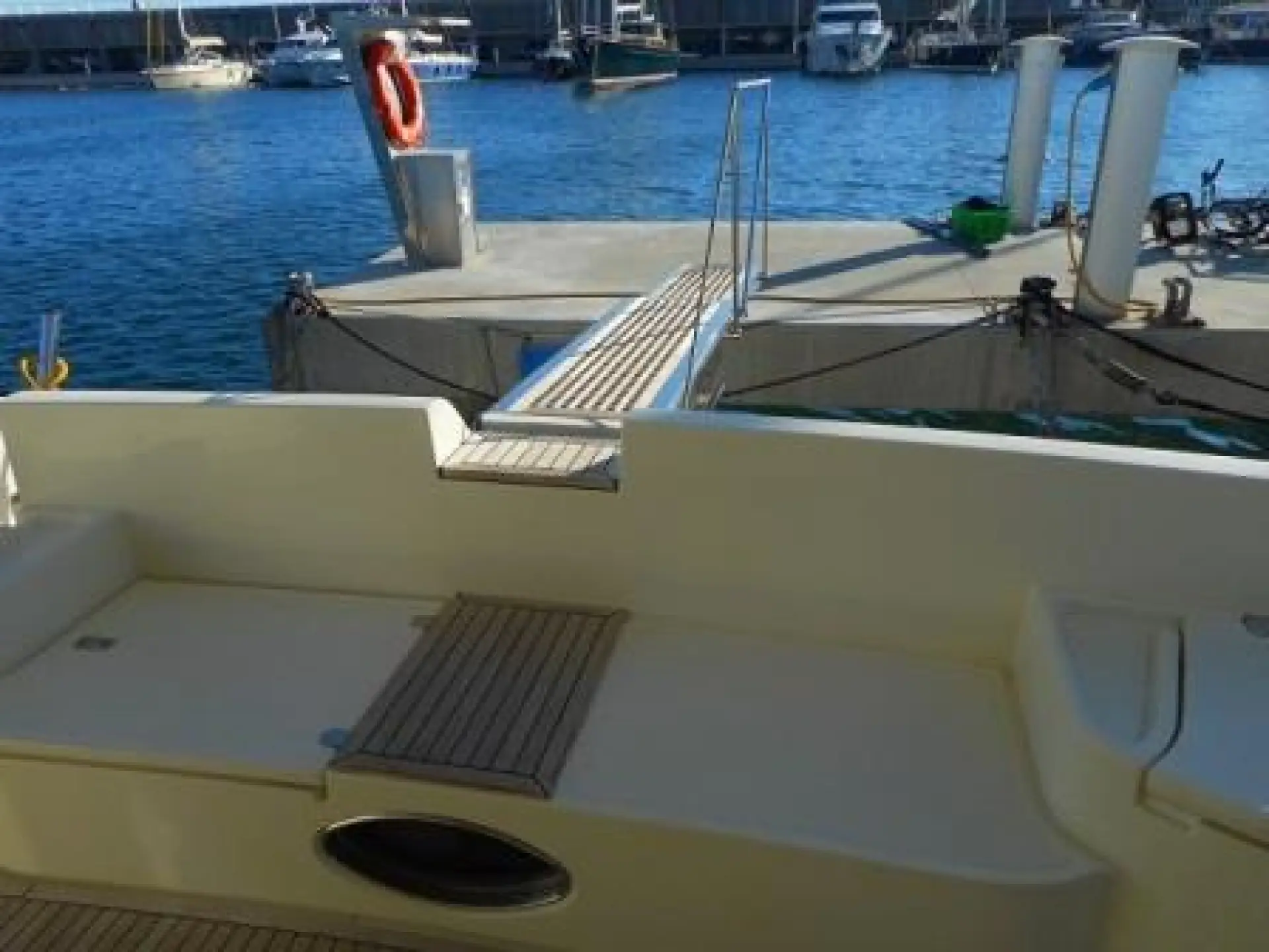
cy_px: 476
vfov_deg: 54.9
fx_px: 916
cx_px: 634
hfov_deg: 69.4
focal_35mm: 25
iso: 80
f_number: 3.7
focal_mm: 4.5
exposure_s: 1/800
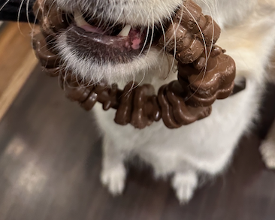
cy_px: 19
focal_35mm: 41
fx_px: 334
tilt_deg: -51.9
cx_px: 155
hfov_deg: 44.7
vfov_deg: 34.3
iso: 400
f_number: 1.78
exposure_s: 1/60
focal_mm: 6.86
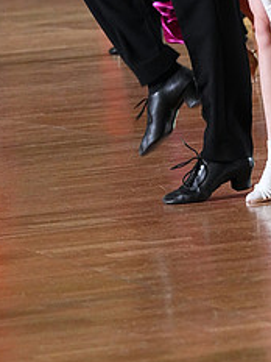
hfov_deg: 5.4
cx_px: 167
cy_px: -76
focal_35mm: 274
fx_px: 2860
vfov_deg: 7.2
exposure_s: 1/400
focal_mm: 114
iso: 8000
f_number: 5.6
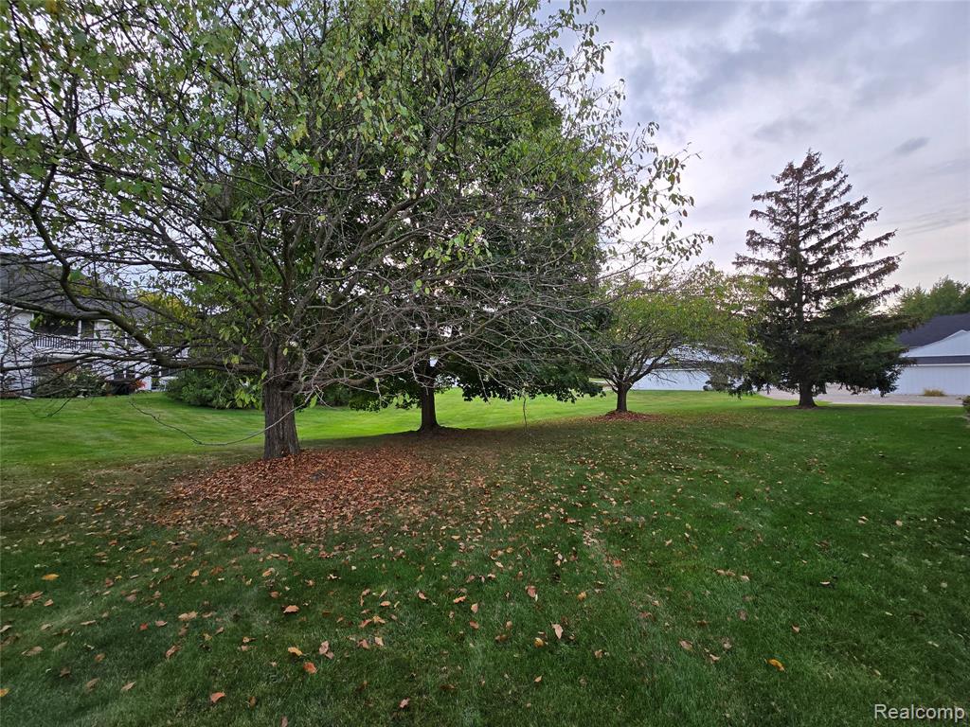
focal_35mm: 13
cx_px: 485
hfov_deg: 106.2
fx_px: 364
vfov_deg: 89.9
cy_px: 364
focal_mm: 2.2
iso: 50
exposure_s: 1/203
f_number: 2.2
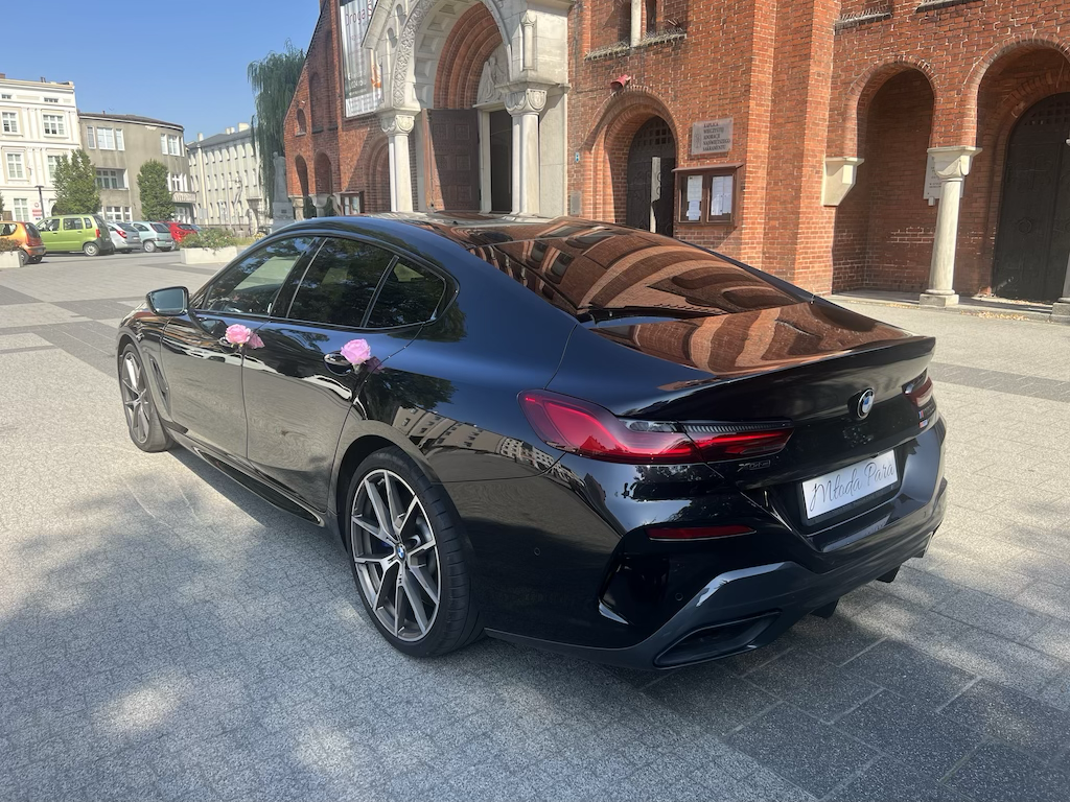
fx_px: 804
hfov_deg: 67.3
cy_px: 401
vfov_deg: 53.1
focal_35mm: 26
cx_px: 535
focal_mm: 5.7
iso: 50
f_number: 1.5
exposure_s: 1/1147
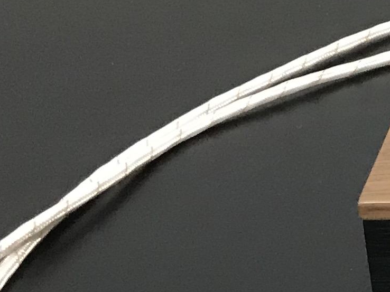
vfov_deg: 9.7
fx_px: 1723
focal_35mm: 153
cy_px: 65
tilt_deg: -25.9
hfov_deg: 10.9
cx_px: 941
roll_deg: -2.2
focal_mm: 3.99
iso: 40
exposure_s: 1/25
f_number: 1.8
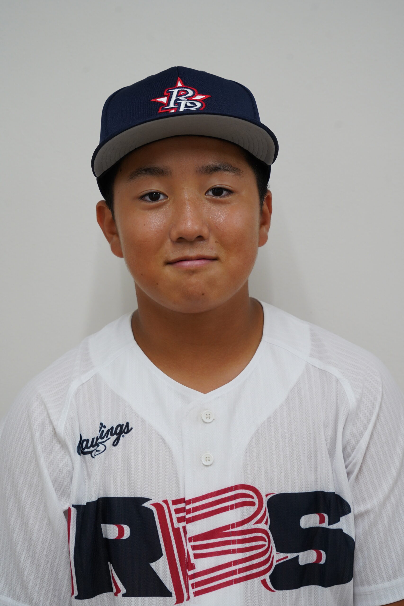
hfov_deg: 14.9
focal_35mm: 92
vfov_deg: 22.1
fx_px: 1548
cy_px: 303
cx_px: 202
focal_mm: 92
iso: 1250
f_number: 5.6
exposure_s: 1/100
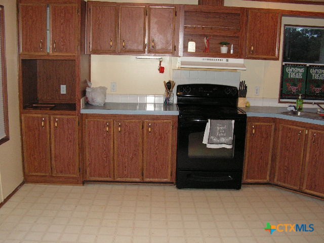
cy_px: 122
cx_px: 162
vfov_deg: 39.7
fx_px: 337
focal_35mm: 36
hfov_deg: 51.4
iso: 160
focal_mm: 6
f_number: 3.2
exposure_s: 1/40
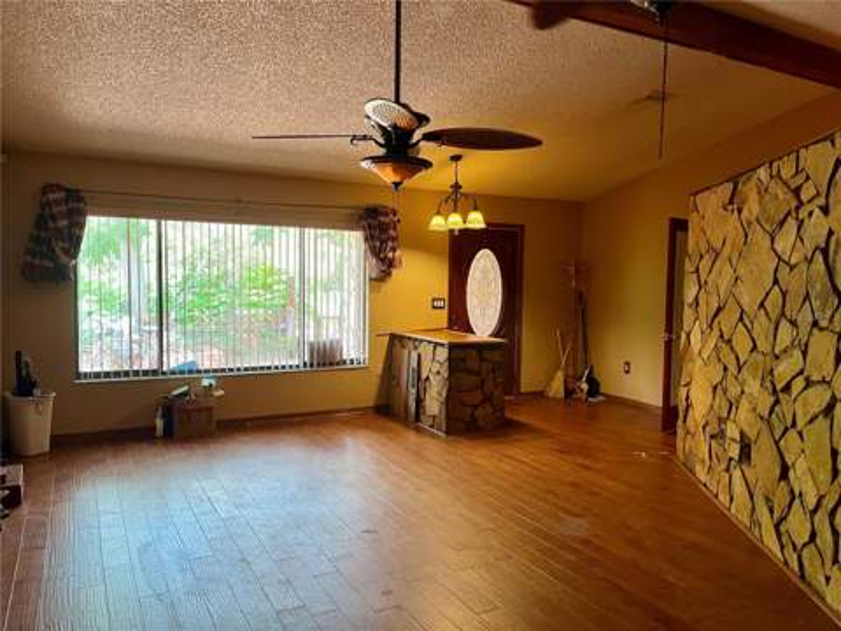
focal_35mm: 26
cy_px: 316
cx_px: 420
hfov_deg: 67.3
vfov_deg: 53.1
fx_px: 632
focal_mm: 5.1
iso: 125
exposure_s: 1/60
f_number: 1.6
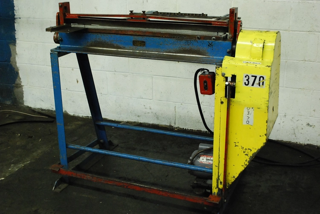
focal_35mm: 48
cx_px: 160
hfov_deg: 41.1
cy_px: 107
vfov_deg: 28.1
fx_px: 427
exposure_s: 1/30
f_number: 5
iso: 1600
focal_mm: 32
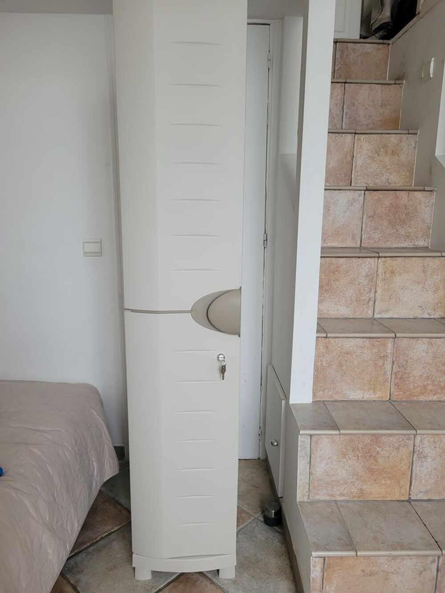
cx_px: 222
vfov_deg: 67.3
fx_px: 446
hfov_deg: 53.1
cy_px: 296
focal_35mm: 26
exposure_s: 1/50
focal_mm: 5.4
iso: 250
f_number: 1.8
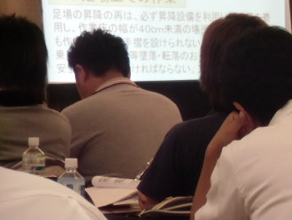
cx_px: 257
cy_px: 54
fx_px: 1891
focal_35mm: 224
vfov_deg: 6.6
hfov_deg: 8.8
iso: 800
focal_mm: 21.79
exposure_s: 1/60
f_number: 5.5
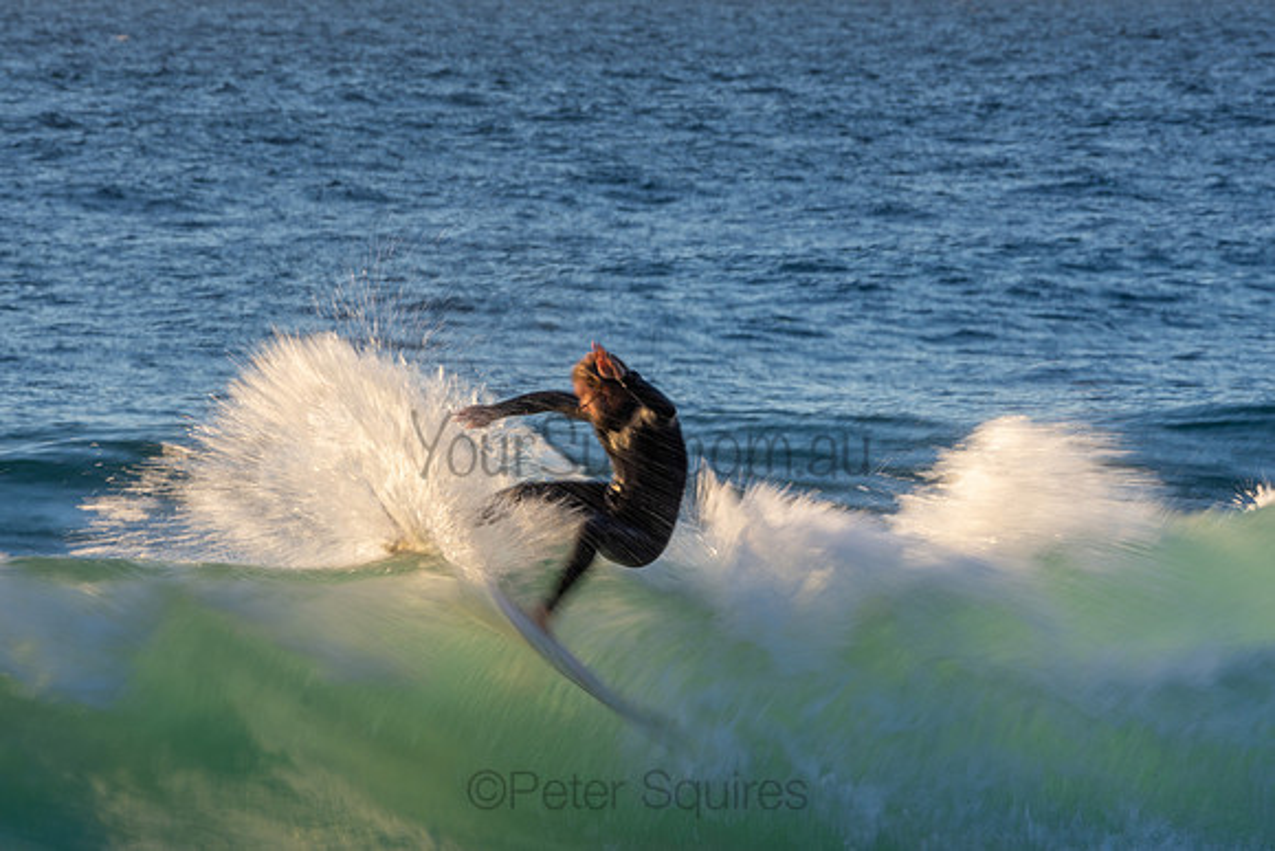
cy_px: 400
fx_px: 22513
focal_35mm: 636
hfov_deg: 3.2
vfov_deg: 2.2
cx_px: 610
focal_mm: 380
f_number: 14
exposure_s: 1/25
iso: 100
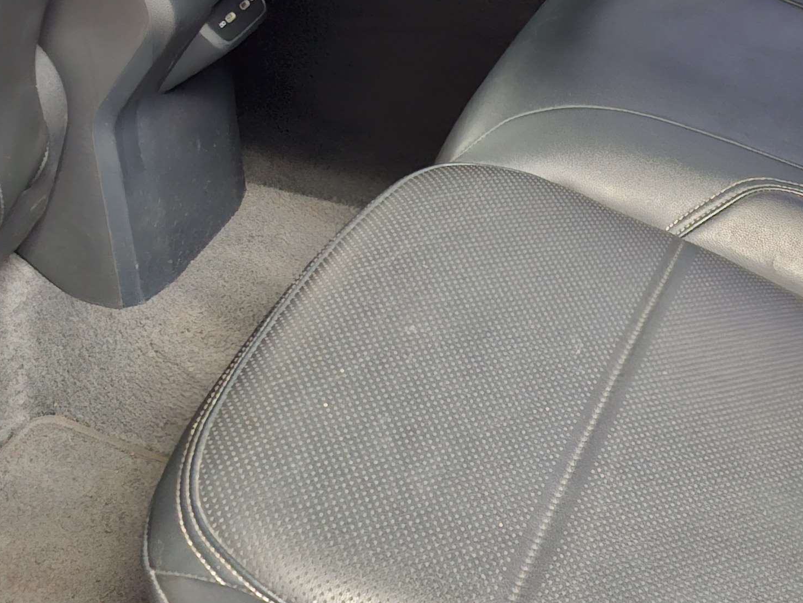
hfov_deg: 28.3
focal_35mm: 64
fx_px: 1485
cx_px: 813
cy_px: 106
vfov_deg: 22.6
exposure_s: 1/13
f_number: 1.8
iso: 1250
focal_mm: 5.54
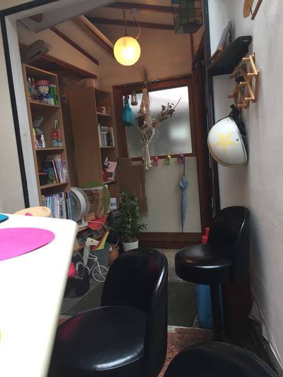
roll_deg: +5.2
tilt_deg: -5.6
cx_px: 142
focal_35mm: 29
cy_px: 188
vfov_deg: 61.7
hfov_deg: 48.2
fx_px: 316
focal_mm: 4.15
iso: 32
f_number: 2.2
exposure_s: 1/60
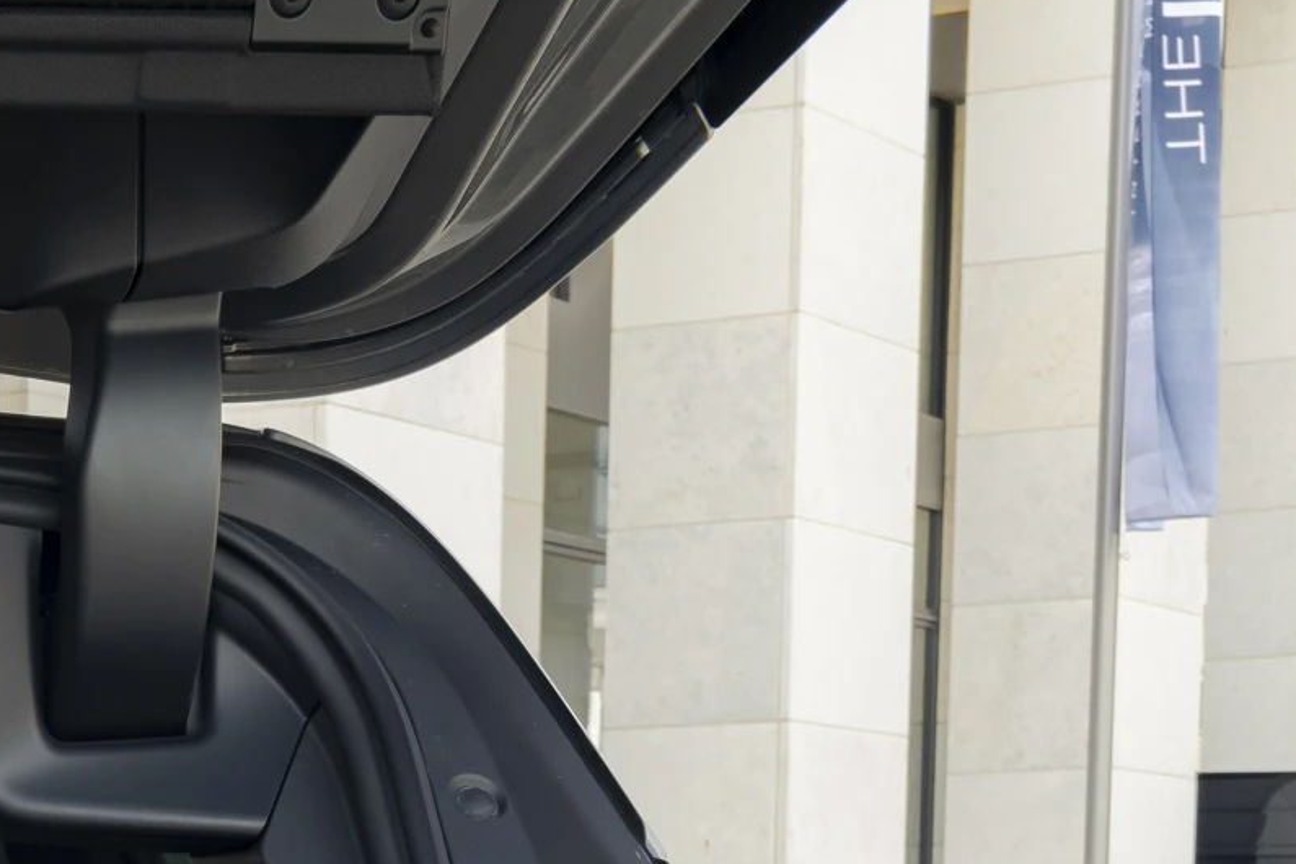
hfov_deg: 14.2
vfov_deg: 9.8
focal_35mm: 132
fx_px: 4752
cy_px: 1583
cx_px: -805
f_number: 11
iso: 320
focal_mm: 35
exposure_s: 1/6
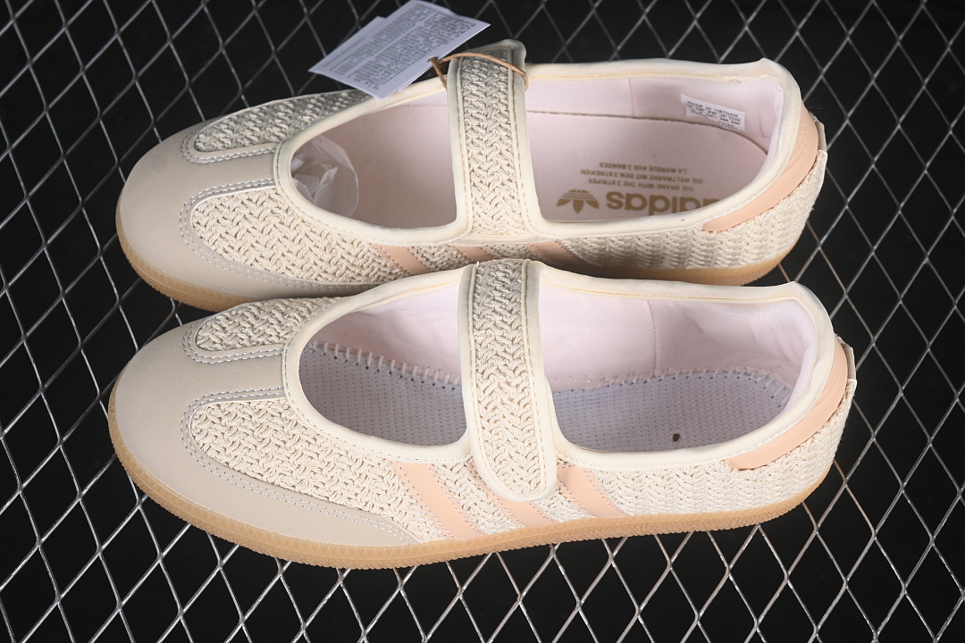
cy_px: 322
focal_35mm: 75
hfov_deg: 27.0
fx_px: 2010
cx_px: 482
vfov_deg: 18.2
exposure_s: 1/80
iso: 160
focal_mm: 50
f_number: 7.1
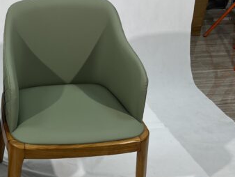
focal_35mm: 59
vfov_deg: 24.7
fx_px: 401
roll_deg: +0.6
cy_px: 121
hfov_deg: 30.2
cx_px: -5
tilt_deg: -34.9
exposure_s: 1/134
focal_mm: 5.1
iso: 32
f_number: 1.6
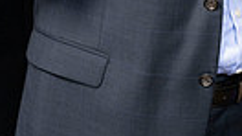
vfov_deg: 5.8
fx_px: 1282
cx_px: 165
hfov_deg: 10.8
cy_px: -219
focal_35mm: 200
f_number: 9
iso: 320
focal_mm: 56
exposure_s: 1/125
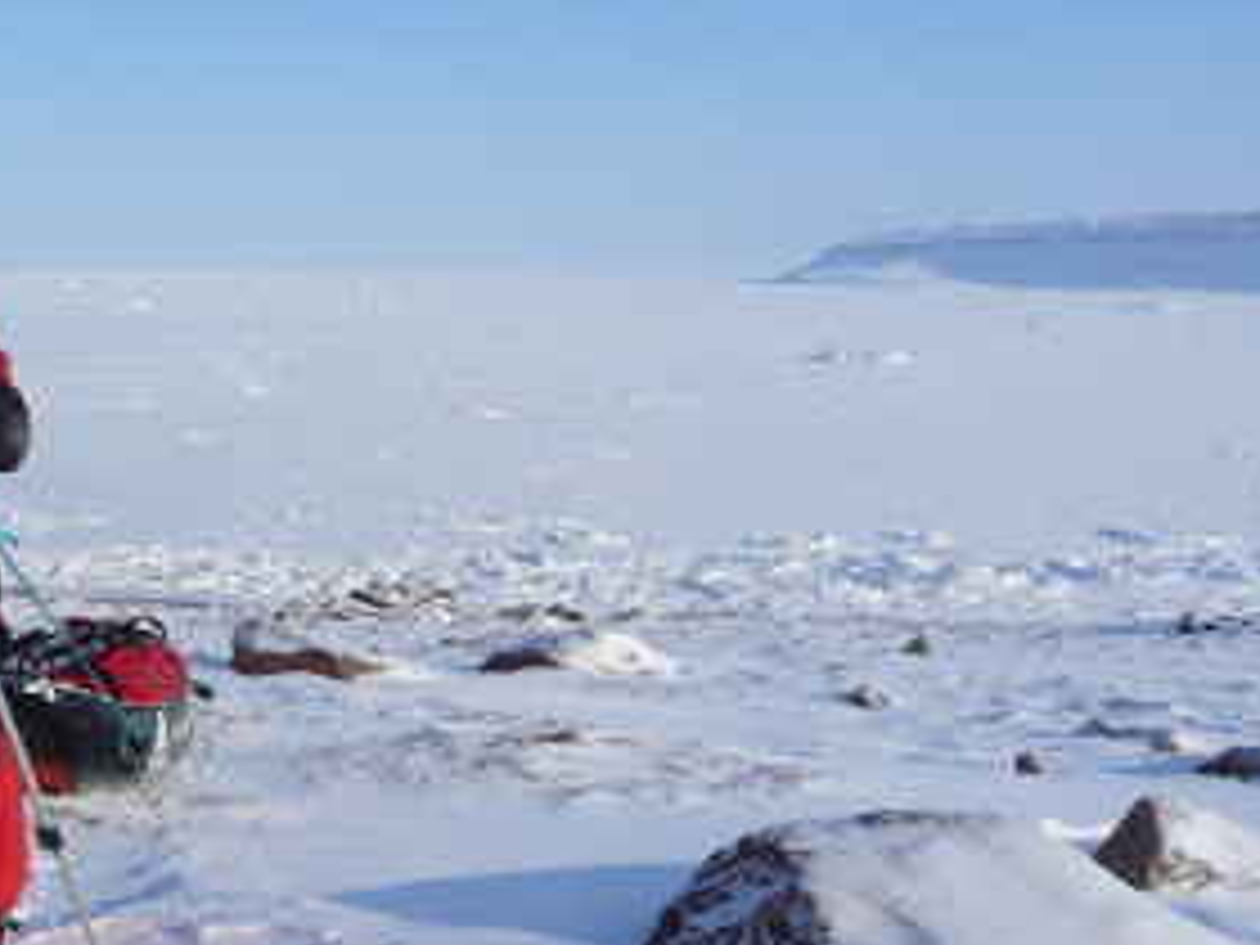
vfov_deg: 29.0
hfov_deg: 37.5
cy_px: 583
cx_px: 351
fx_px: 1820
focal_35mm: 50
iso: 100
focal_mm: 4.6
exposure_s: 1/400
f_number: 8
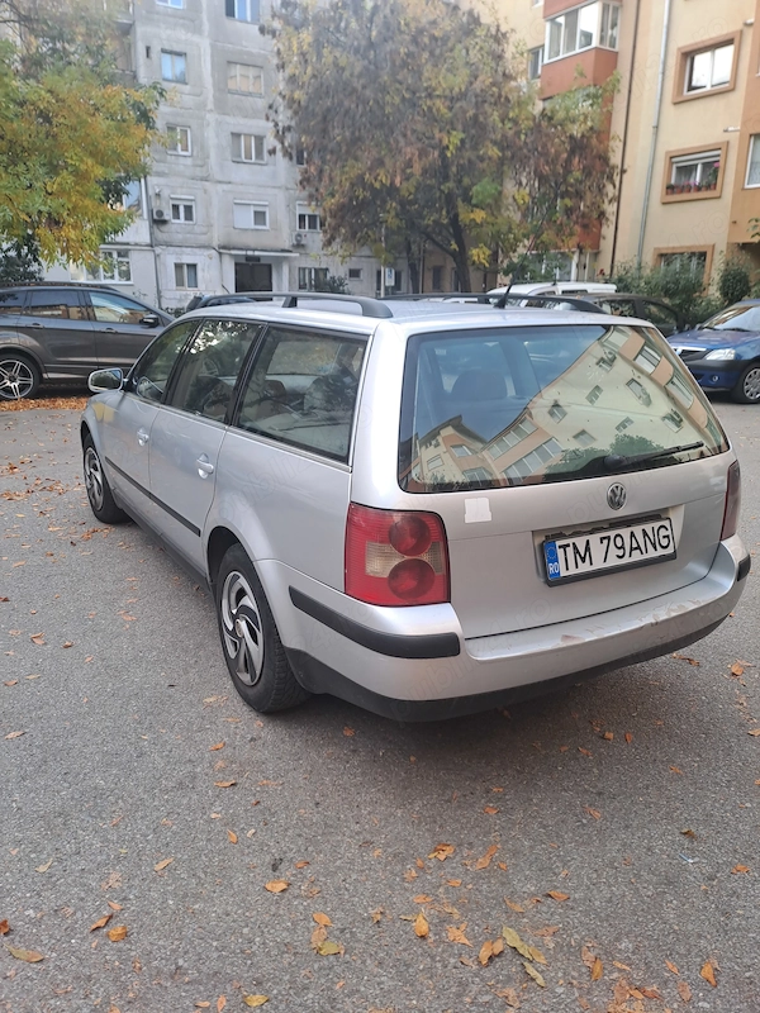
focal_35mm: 25
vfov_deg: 69.4
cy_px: 506
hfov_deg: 54.9
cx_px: 380
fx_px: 732
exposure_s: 1/100
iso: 40
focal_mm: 4.65
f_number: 1.8
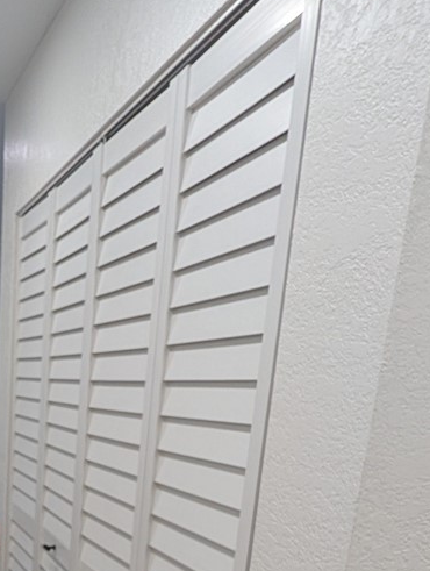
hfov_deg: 29.6
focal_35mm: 39
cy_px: 585
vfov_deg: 41.0
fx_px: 644
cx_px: -131
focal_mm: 2.02
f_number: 1.7
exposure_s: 1/120
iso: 177
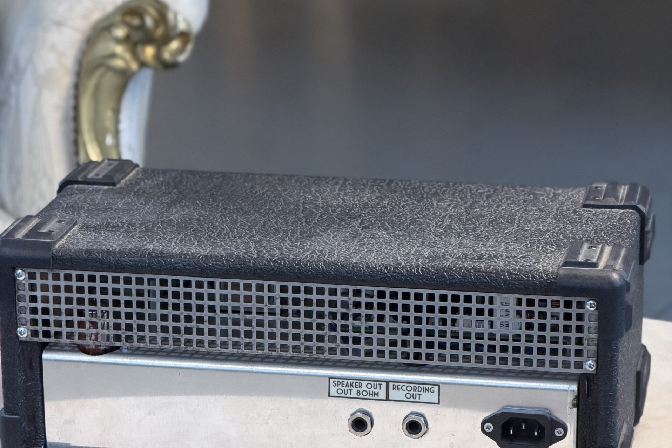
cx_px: 336
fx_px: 2594
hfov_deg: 14.8
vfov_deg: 9.8
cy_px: 386
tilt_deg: -18.6
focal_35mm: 139
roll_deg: -0.1
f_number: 2.8
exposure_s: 1/109
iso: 400
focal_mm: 16.89
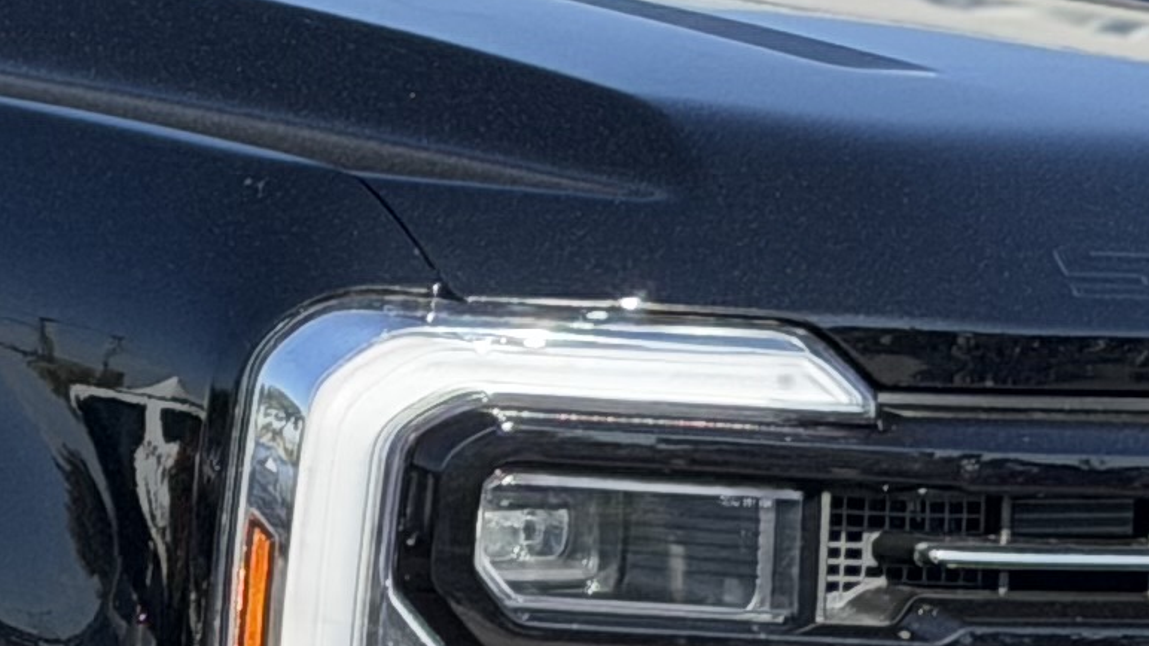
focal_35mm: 273
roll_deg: -3.8
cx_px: -525
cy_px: 472
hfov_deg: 7.8
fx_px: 8316
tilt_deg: -5.1
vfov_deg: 4.4
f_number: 1.78
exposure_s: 1/2976
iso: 80
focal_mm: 6.76
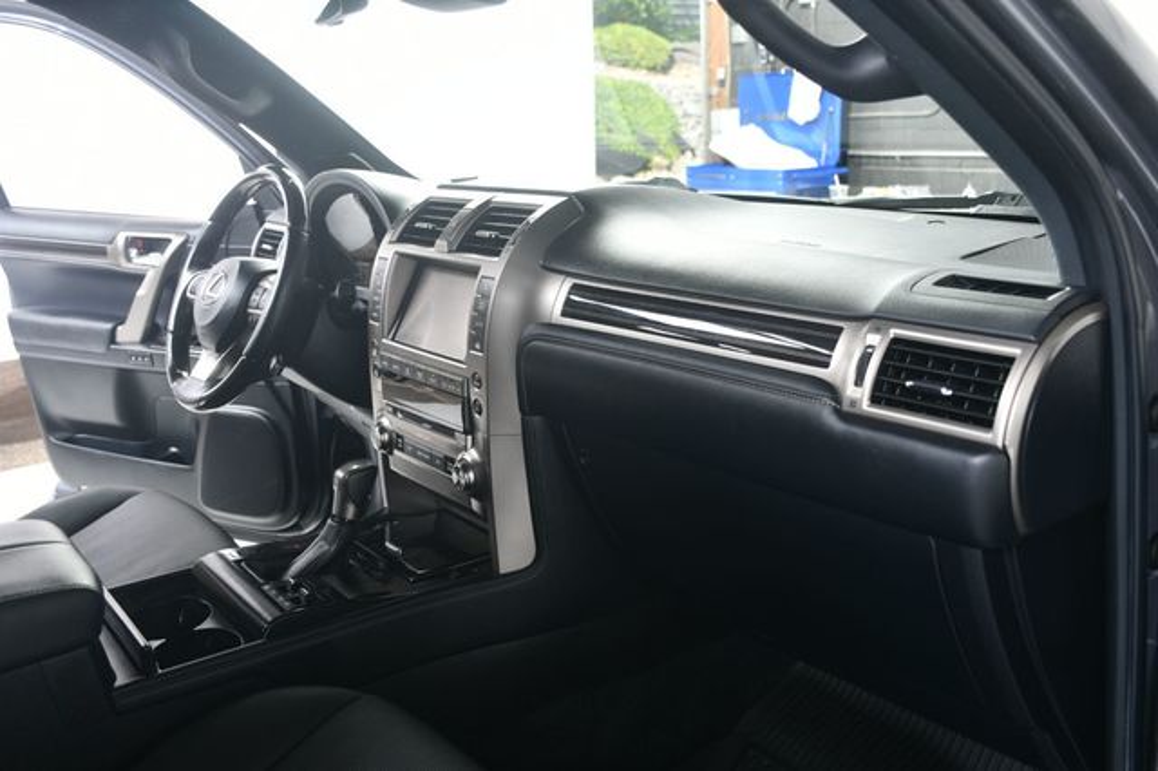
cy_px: 386
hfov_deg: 57.2
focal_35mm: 33
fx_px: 1061
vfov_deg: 39.9
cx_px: 579
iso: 100
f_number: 4
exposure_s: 1/160
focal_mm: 22
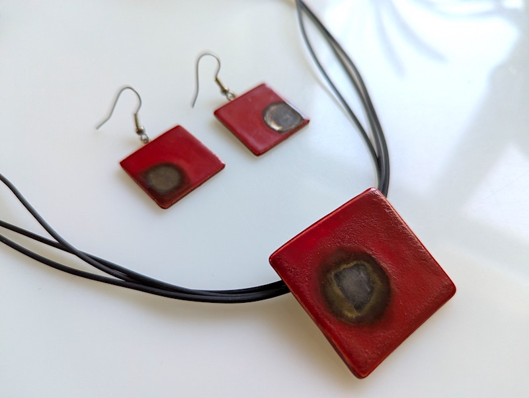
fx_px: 367
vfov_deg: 56.9
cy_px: 199
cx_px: 264
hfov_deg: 71.5
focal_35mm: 24
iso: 268
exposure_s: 1/146
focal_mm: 6.81
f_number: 1.85
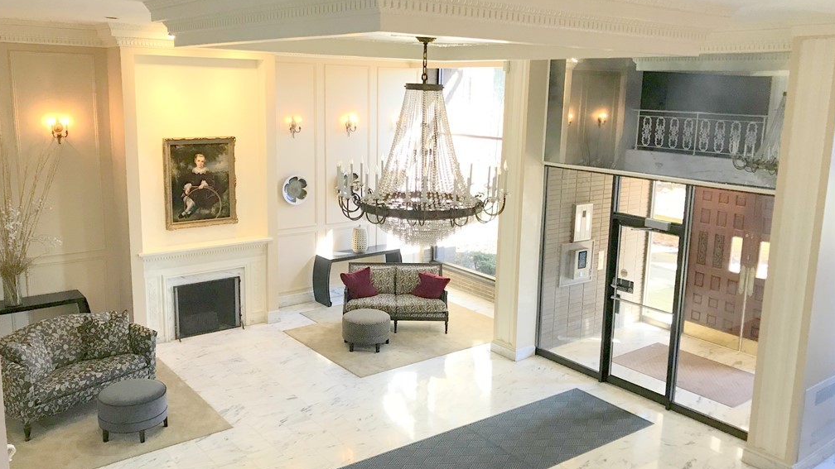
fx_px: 686
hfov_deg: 62.6
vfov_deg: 37.8
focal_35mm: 31
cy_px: 228
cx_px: 413
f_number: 1.8
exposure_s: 1/30
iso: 40
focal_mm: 3.99
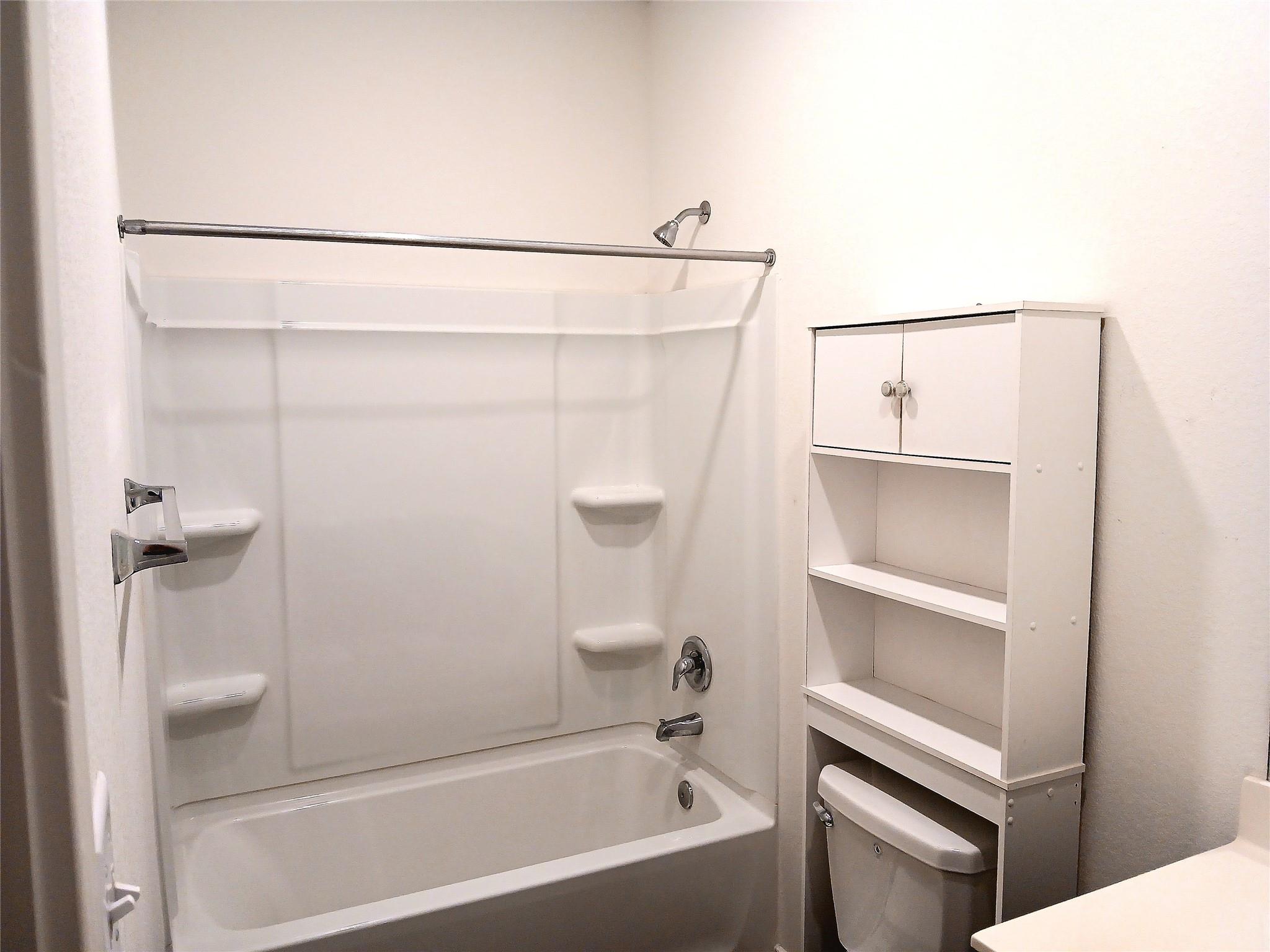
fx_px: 954
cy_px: 476
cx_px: 635
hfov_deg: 67.3
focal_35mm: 26
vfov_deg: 53.1
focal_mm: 3.98
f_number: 1.8
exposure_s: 1/60.2
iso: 160
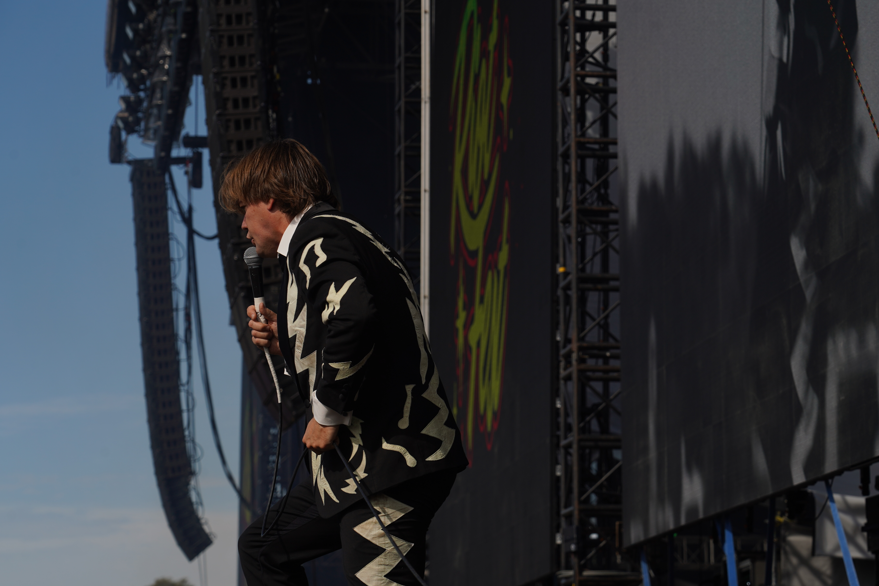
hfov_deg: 17.5
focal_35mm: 117
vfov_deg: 11.7
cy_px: 310
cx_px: 482
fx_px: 2857
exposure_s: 1/500
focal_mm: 105
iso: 100
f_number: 8
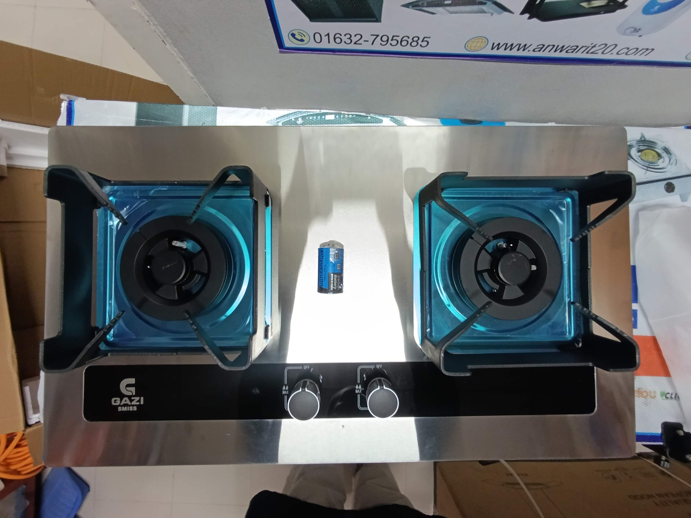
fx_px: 319
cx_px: 346
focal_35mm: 16
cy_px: 259
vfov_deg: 78.1
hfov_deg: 94.5
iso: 320
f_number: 2.2
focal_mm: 1.65
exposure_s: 1/50
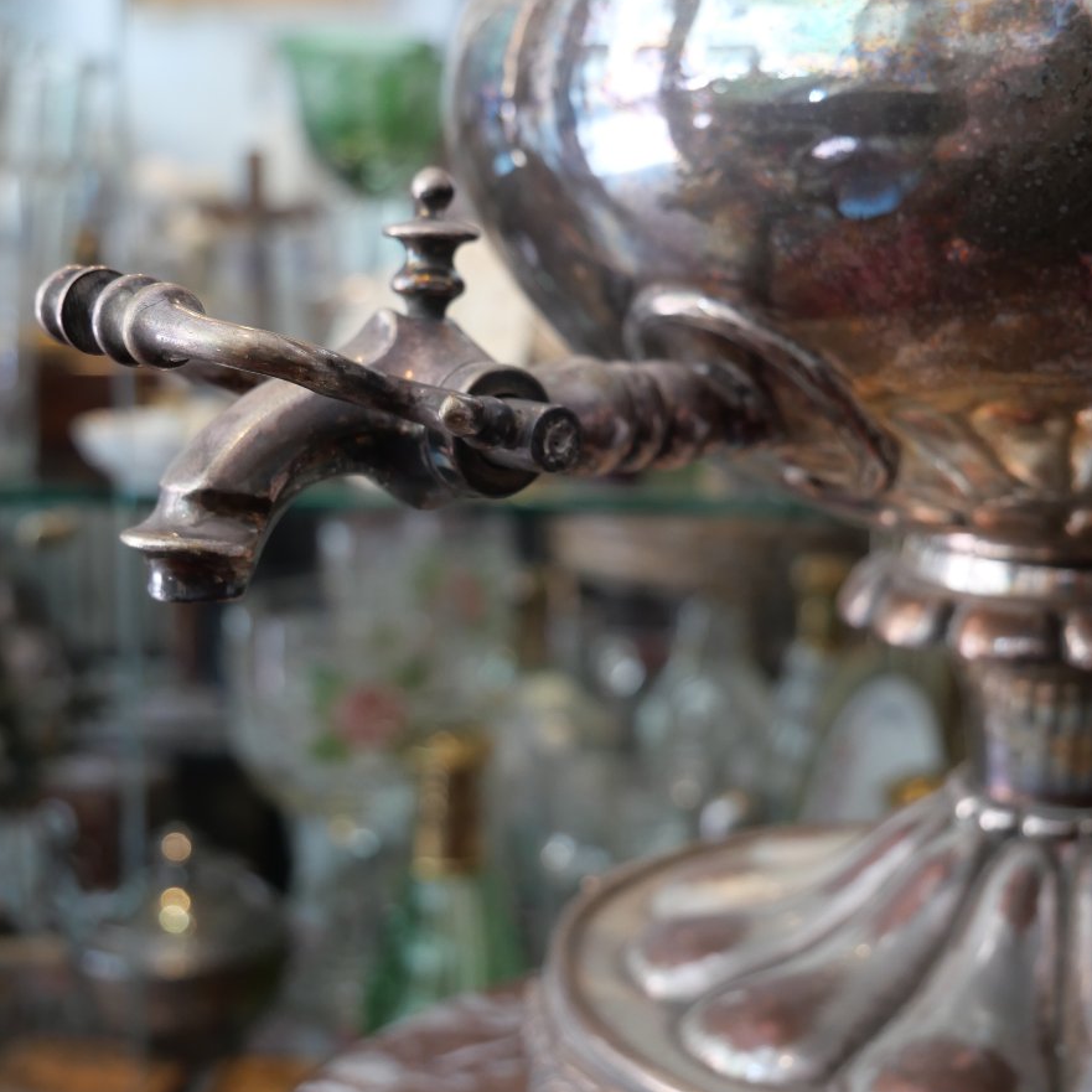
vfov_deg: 32.2
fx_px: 1892
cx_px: 537
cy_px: 478
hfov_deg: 32.2
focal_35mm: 53
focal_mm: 22
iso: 640
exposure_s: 1/60
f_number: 4.2
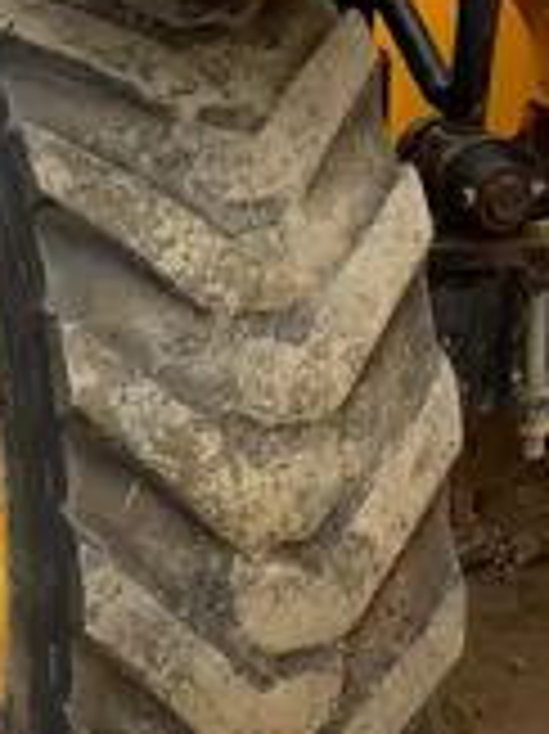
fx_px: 2477
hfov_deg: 12.5
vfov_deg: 16.0
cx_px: 567
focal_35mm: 117
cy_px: -214
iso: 25
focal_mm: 4.25
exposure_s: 1/323
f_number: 1.8
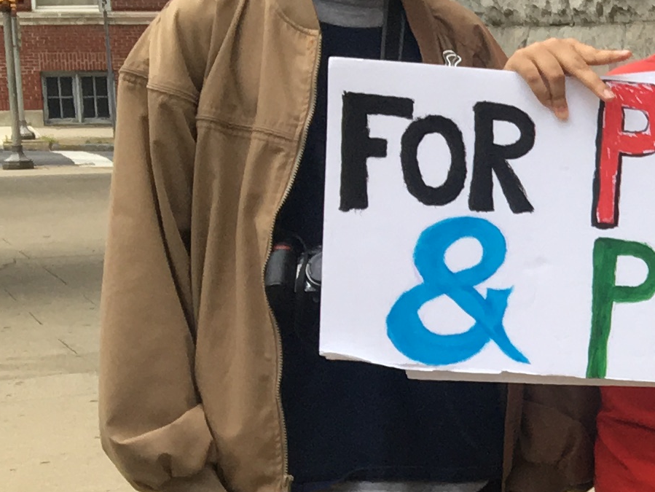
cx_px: 1222
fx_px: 2461
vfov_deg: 11.4
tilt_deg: -8.4
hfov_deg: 13.4
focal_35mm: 130
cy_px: 385
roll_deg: +0.7
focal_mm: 4.15
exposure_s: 1/120
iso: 40
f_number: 2.2
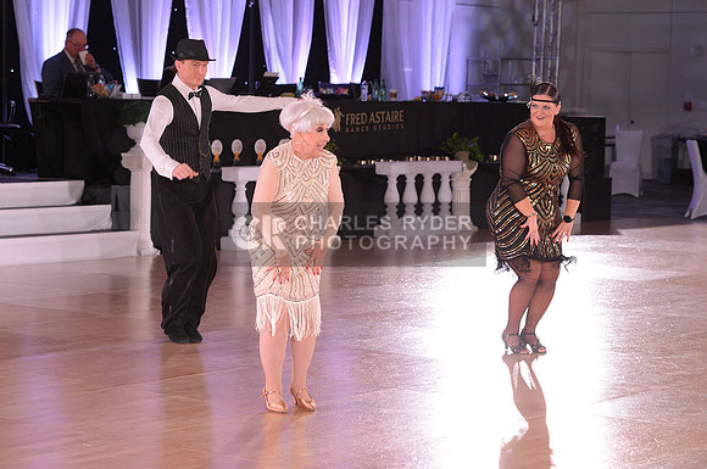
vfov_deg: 13.0
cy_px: 234
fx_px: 2059
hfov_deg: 19.5
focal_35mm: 105
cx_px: 354
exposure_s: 1/250
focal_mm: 105
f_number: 7.1
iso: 3200
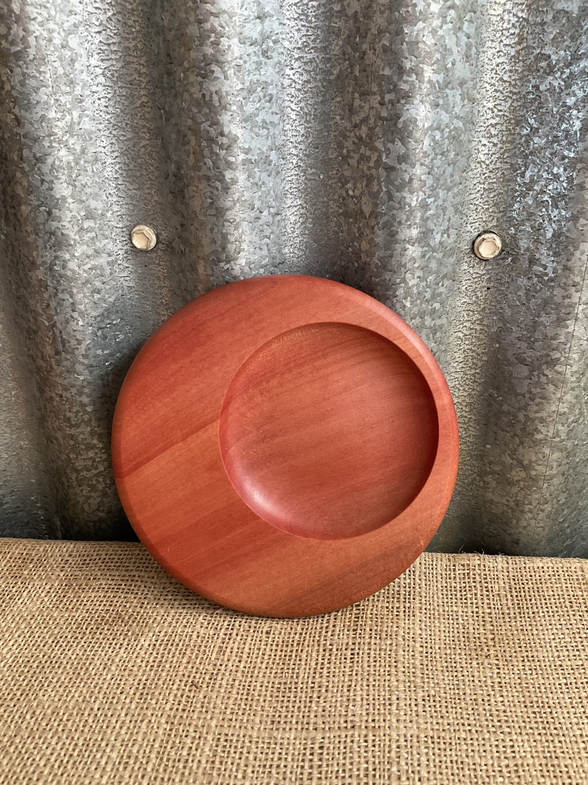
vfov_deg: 61.7
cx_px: 294
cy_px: 392
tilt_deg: -27.1
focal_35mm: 29
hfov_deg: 48.2
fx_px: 657
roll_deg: -0.3
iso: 80
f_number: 1.8
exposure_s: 1/60
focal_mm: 3
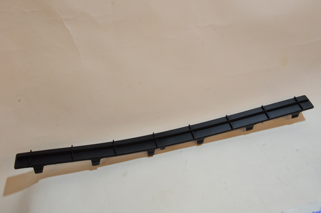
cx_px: 160
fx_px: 320
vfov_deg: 36.7
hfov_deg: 53.2
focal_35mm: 36
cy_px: 106
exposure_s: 1/50
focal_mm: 24
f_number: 18
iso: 1600
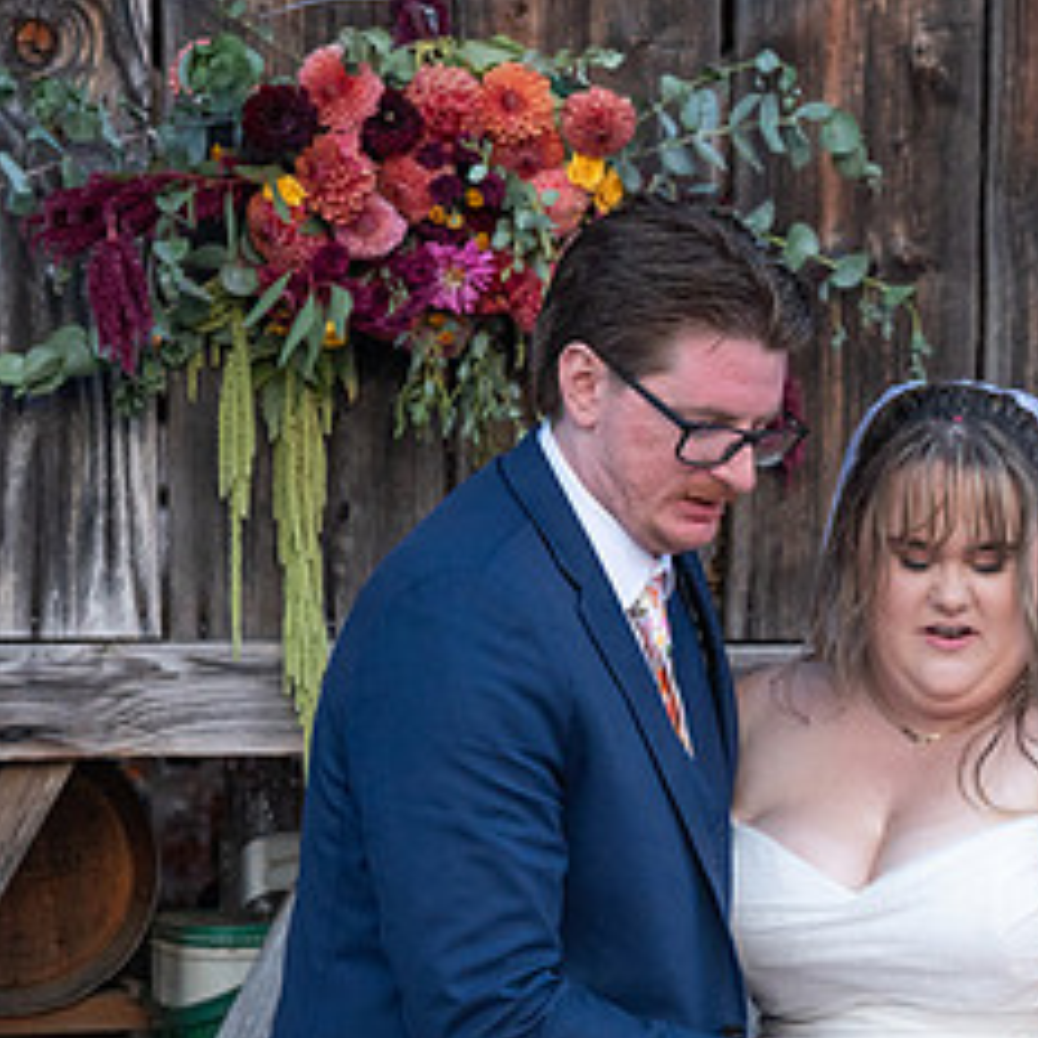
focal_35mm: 117
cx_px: 1186
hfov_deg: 14.5
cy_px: 848
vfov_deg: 14.8
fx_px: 3969
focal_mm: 55
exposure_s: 1/800
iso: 2000
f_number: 4
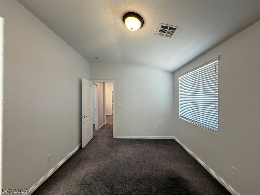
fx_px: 105
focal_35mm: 14
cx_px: 130
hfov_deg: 102.1
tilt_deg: +0.6
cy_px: 98
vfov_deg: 85.7
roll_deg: +0.7
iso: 320
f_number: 2.2
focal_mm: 2.22
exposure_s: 1/60
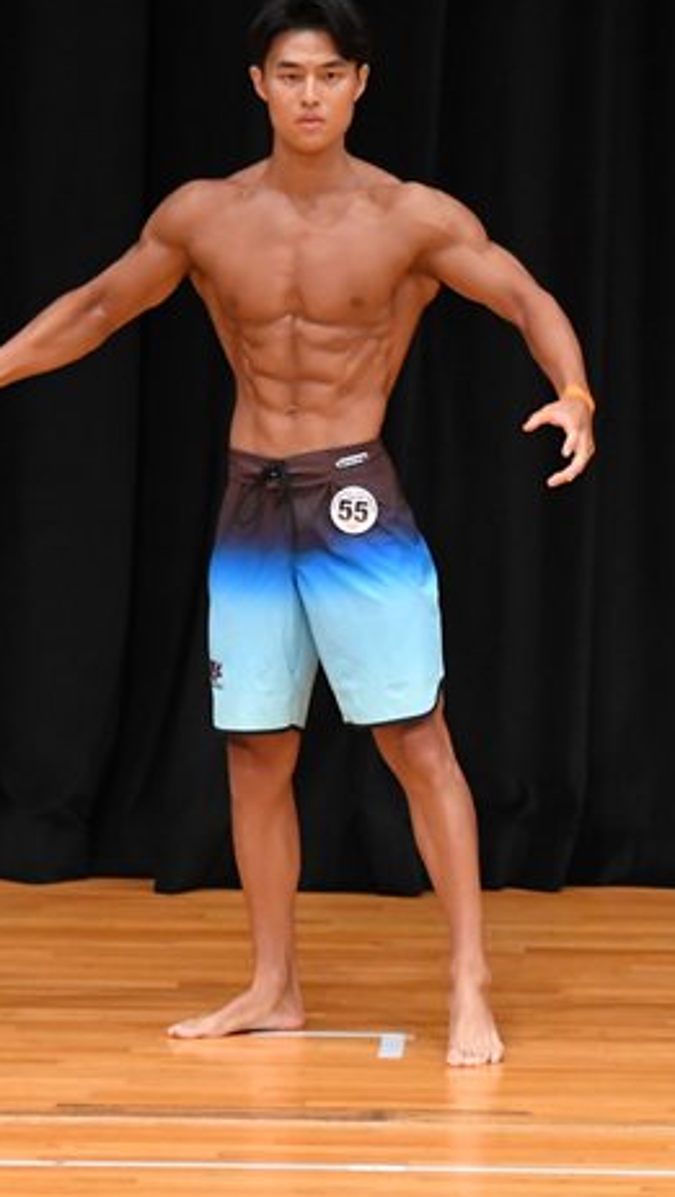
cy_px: 571
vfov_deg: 4.6
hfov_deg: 2.6
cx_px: 418
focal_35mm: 473
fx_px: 15026
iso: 4000
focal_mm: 180
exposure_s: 1/400
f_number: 5.6
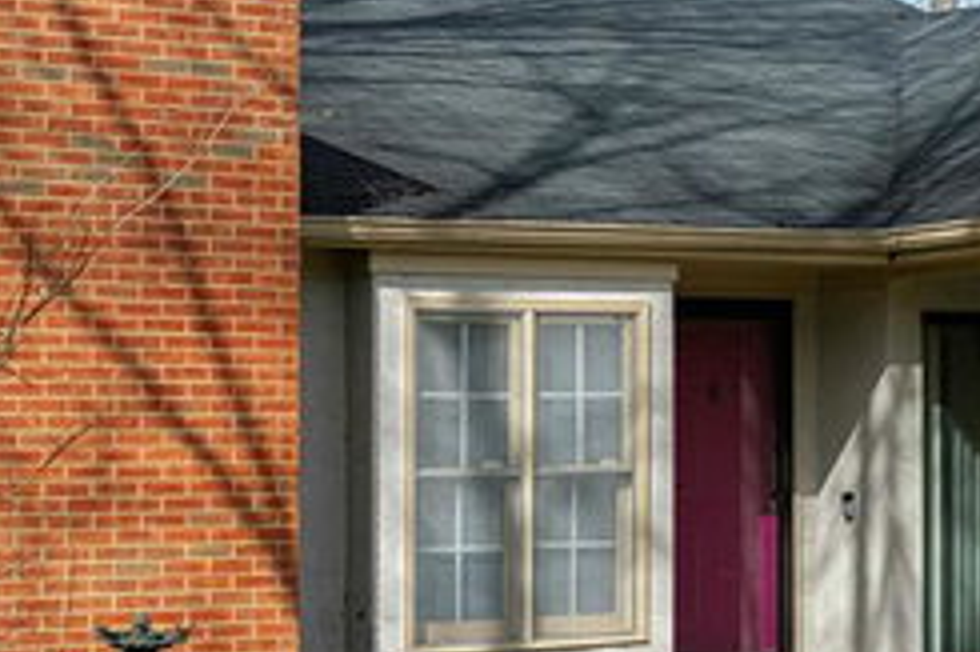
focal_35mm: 94
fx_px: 2557
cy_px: 388
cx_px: 504
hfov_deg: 21.7
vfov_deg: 14.5
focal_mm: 32
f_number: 8
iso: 200
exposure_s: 1/800
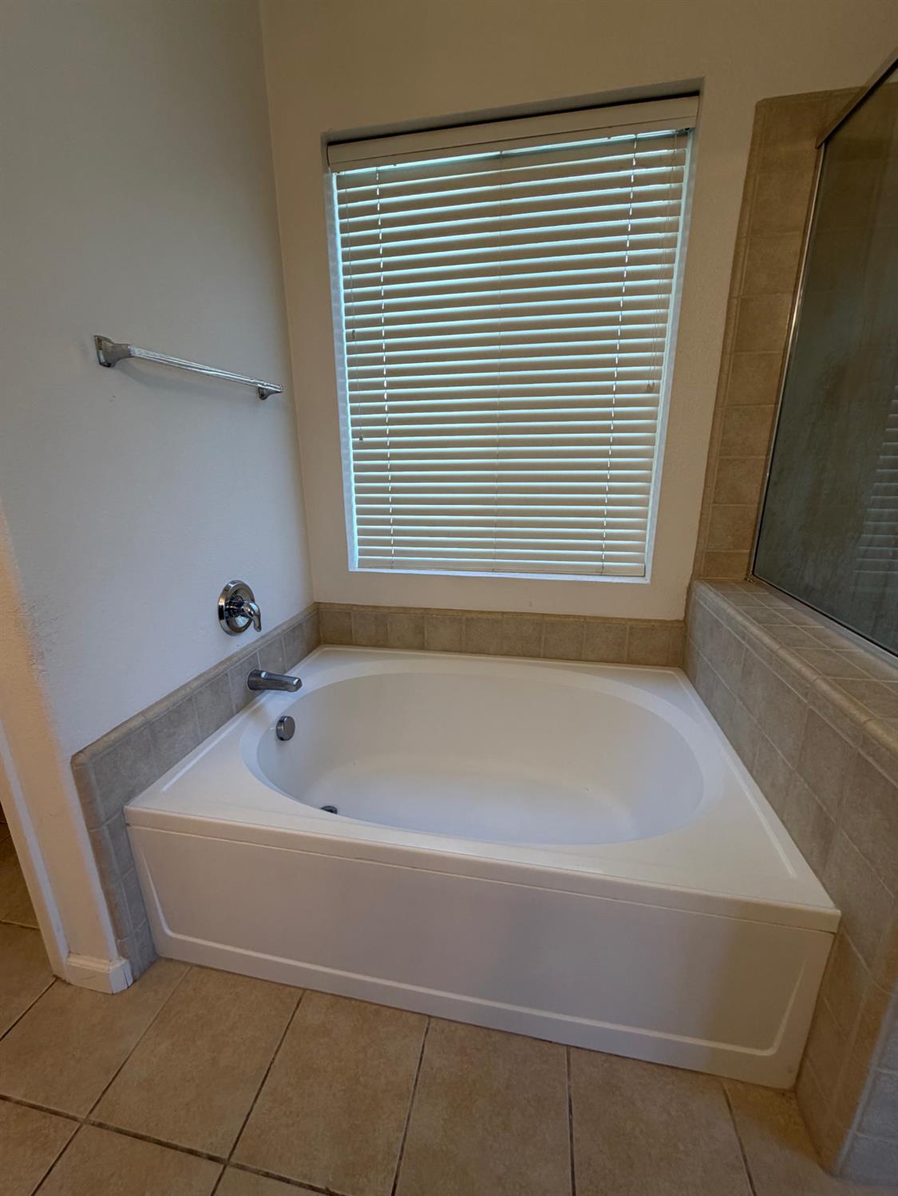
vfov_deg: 102.0
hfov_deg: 85.7
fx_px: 484
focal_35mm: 14
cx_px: 449
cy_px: 598
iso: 125
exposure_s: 1/120
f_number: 2.2
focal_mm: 2.22
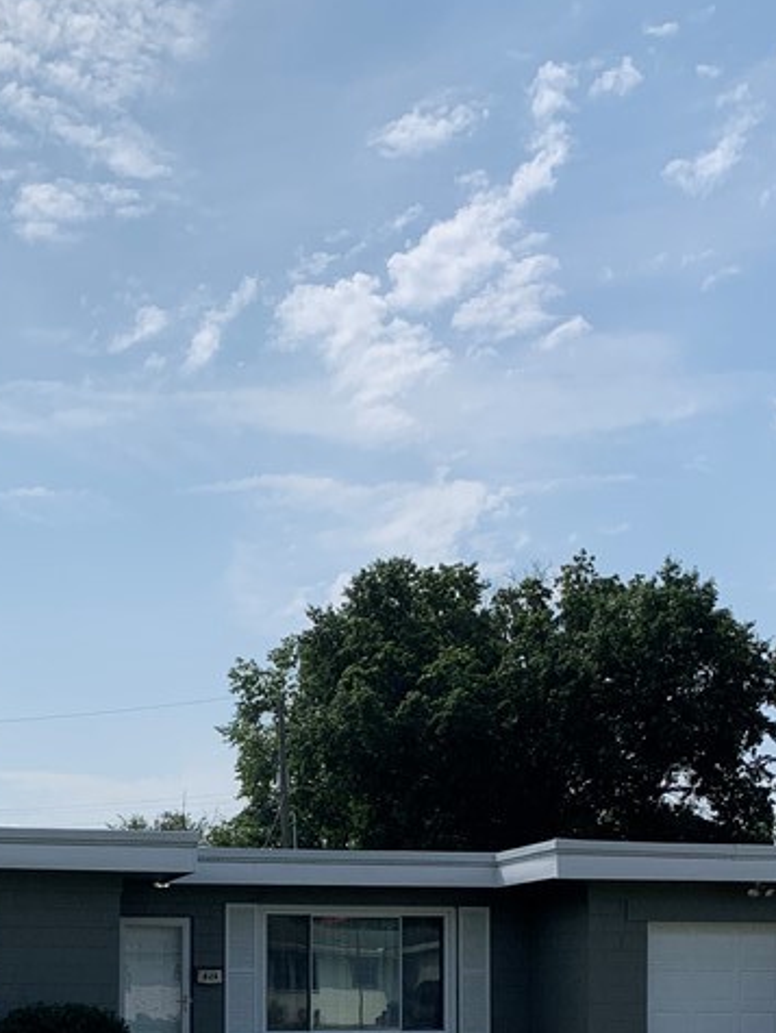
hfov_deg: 26.0
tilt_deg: +1.5
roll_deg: -0.7
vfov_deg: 32.2
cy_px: 983
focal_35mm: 56
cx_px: 280
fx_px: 1672
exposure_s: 1/5714
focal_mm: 4.25
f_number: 1.8
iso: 25
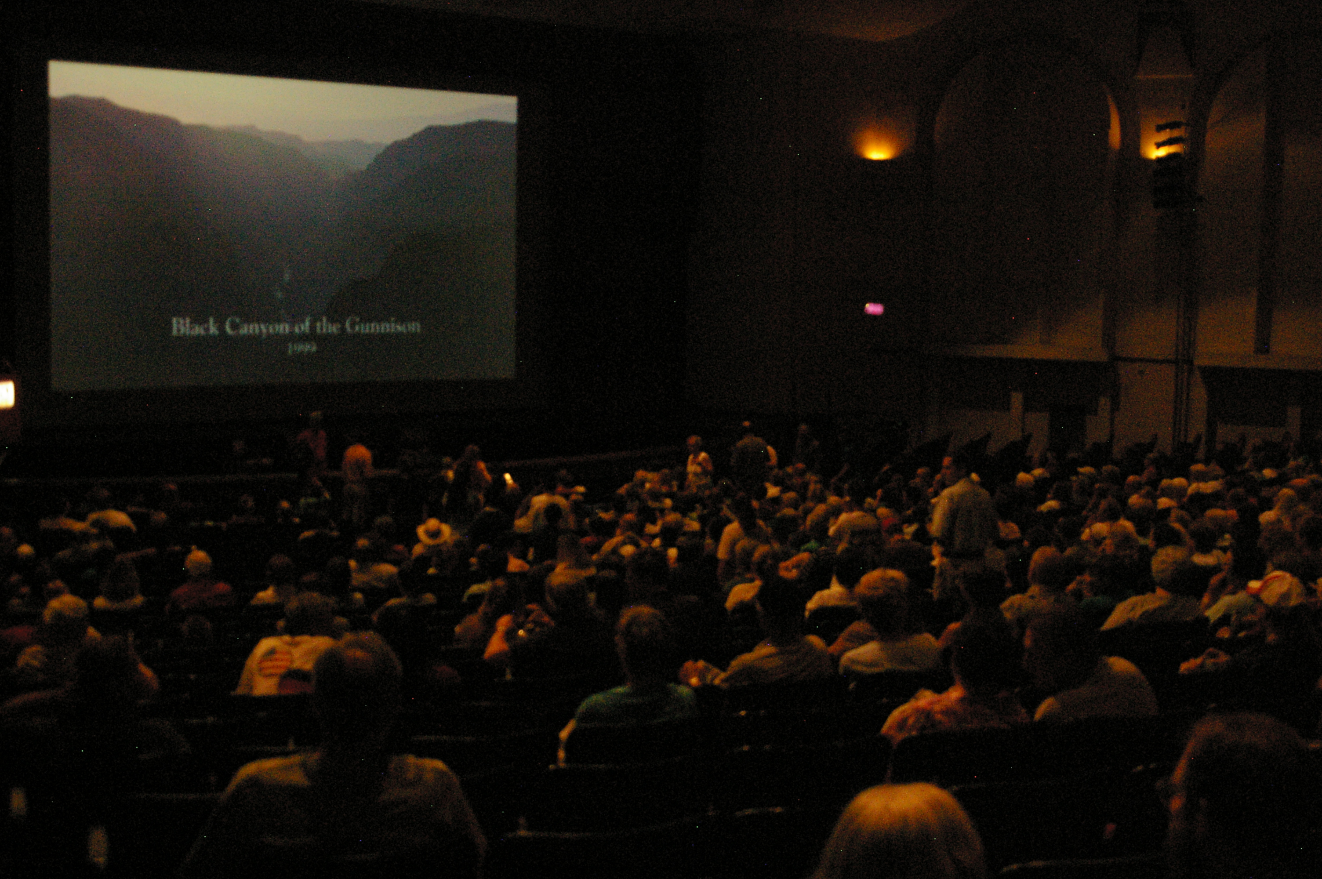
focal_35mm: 45
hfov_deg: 43.6
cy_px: 440
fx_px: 1651
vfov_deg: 29.8
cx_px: 661
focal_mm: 30
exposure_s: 1/45
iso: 3200
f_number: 4.5
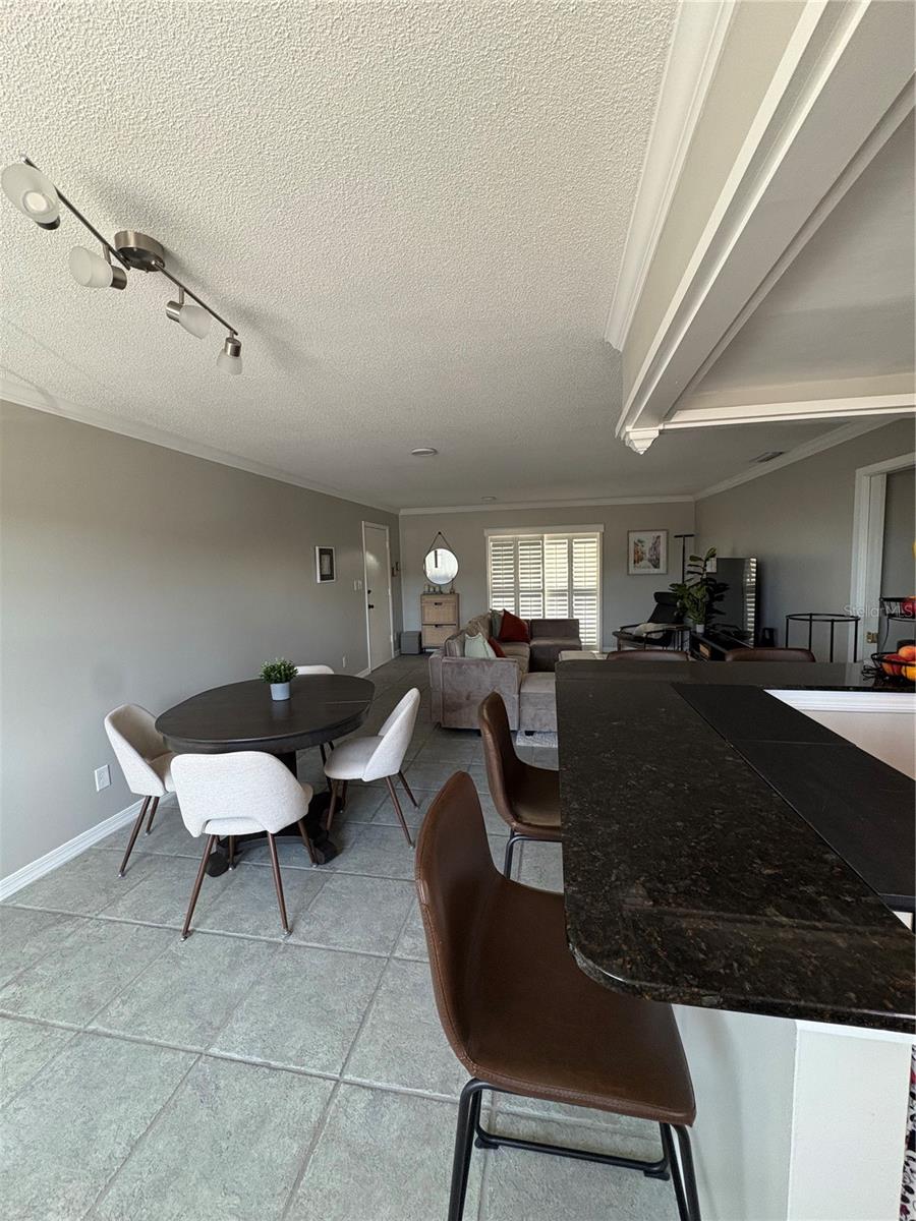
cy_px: 610
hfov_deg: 85.7
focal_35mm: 14
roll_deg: +2.1
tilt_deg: -4.7
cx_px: 458
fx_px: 494
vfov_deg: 102.1
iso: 320
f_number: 2.2
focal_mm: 2.22
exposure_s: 1/60
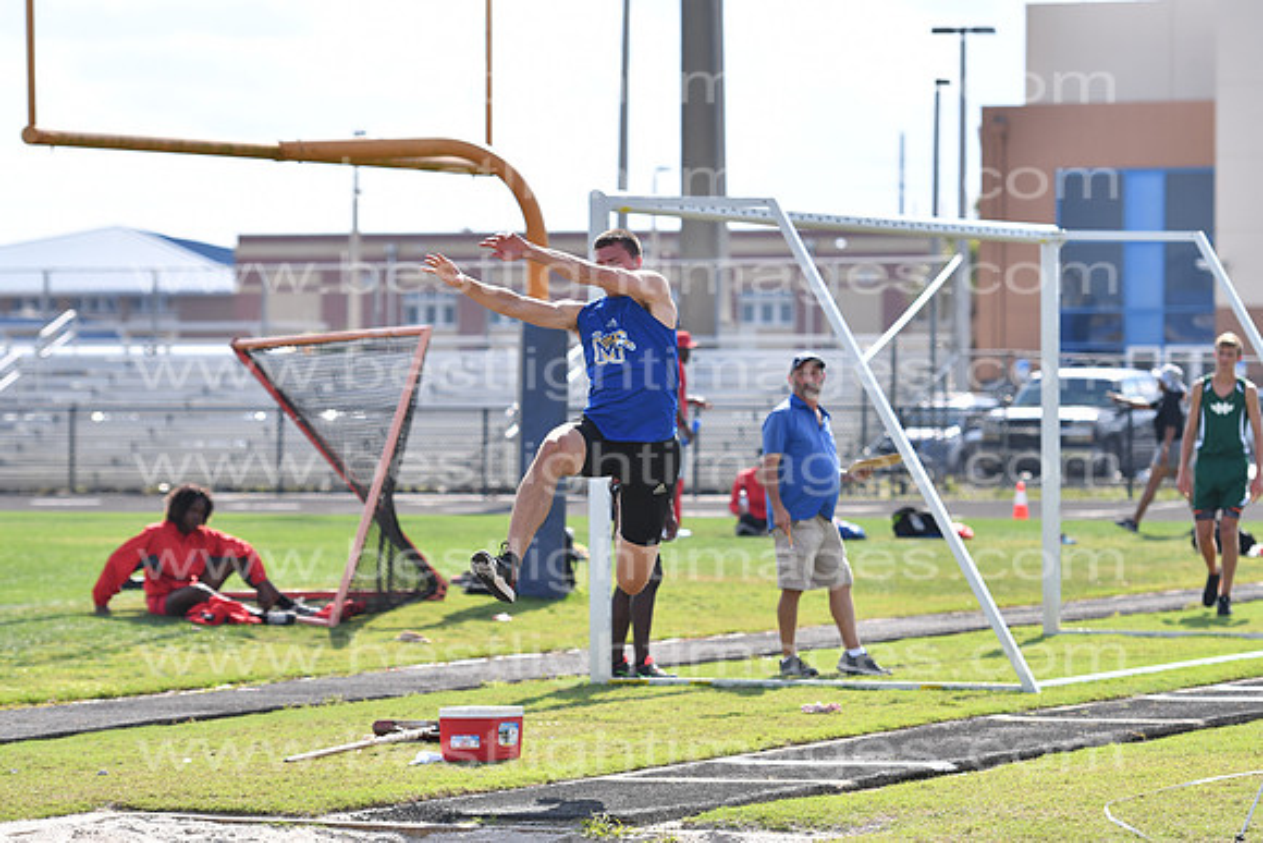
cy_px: 422
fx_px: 6316
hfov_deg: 11.4
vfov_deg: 7.6
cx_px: 632
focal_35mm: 180
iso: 200
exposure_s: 1/2000
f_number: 4
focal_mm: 120
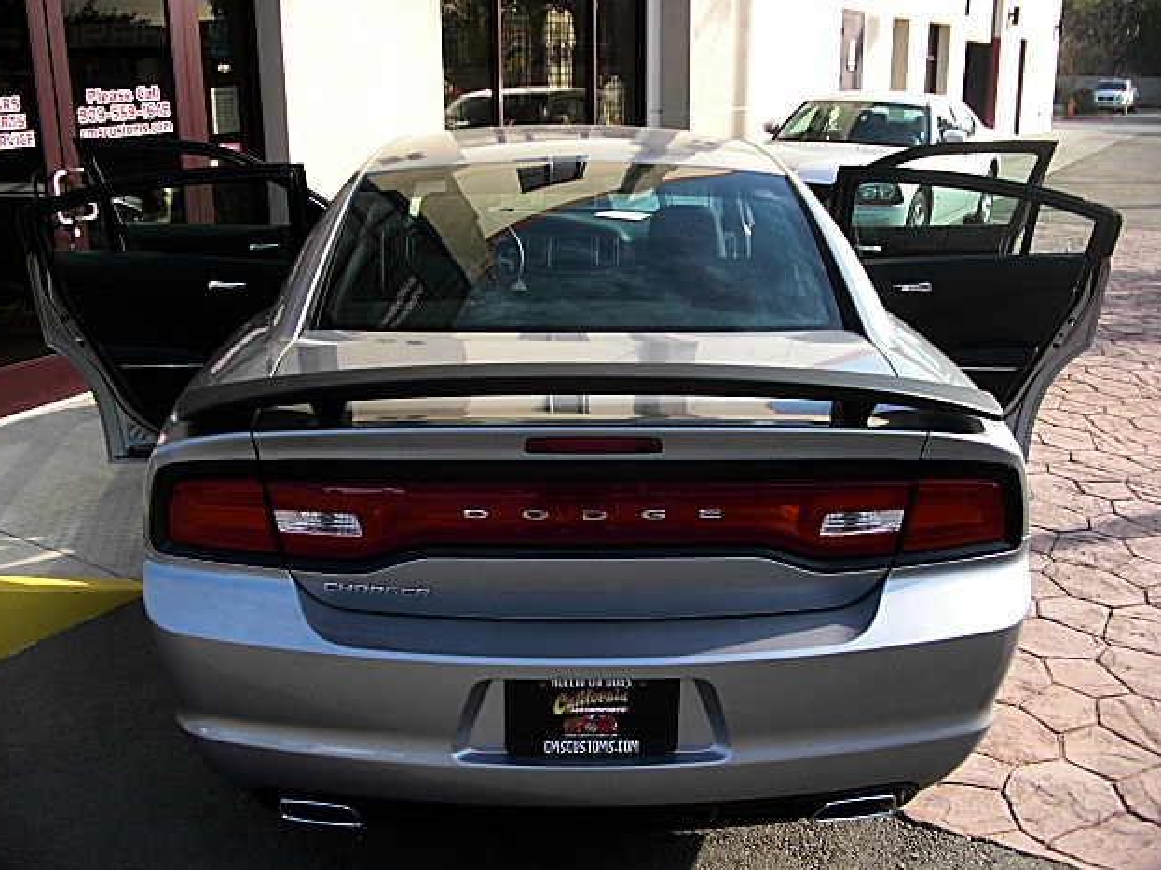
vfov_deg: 38.7
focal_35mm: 37
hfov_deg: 50.1
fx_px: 1241
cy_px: 445
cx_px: 576
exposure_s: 1/250
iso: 50
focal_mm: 6.3
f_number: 2.8
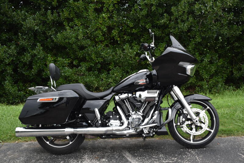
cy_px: 82
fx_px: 295
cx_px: 122
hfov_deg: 45.0
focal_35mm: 44
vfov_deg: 30.8
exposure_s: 1/200
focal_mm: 29
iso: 100
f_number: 6.3
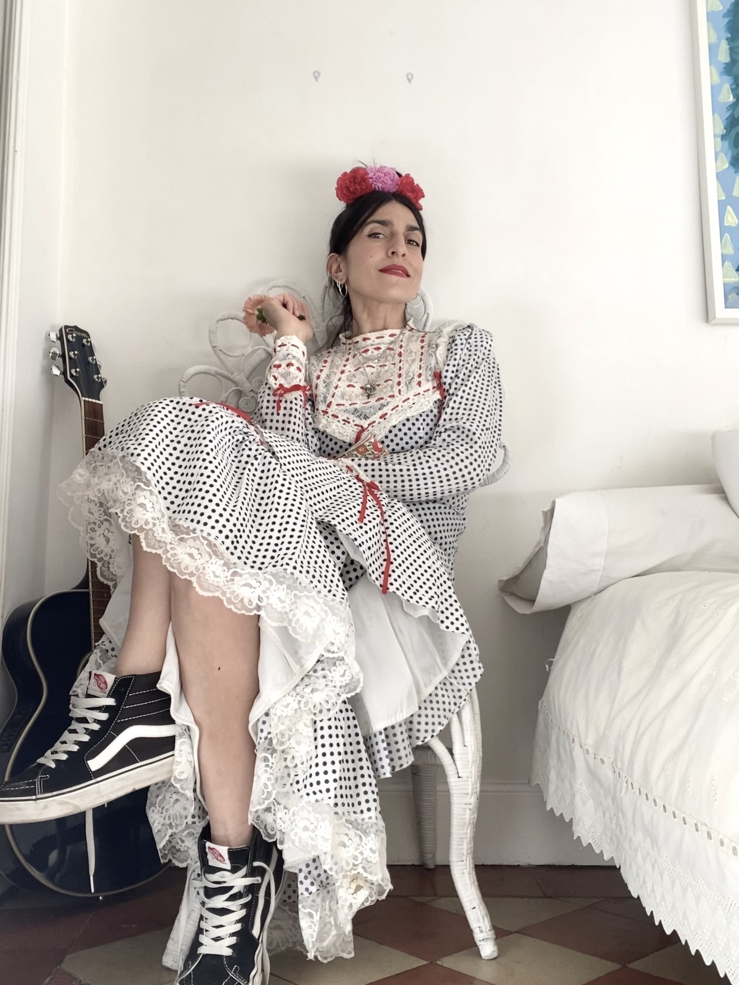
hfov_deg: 46.8
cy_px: 492
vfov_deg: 60.0
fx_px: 854
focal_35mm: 30
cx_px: 370
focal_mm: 2.71
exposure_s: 1/122
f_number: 2.2
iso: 25
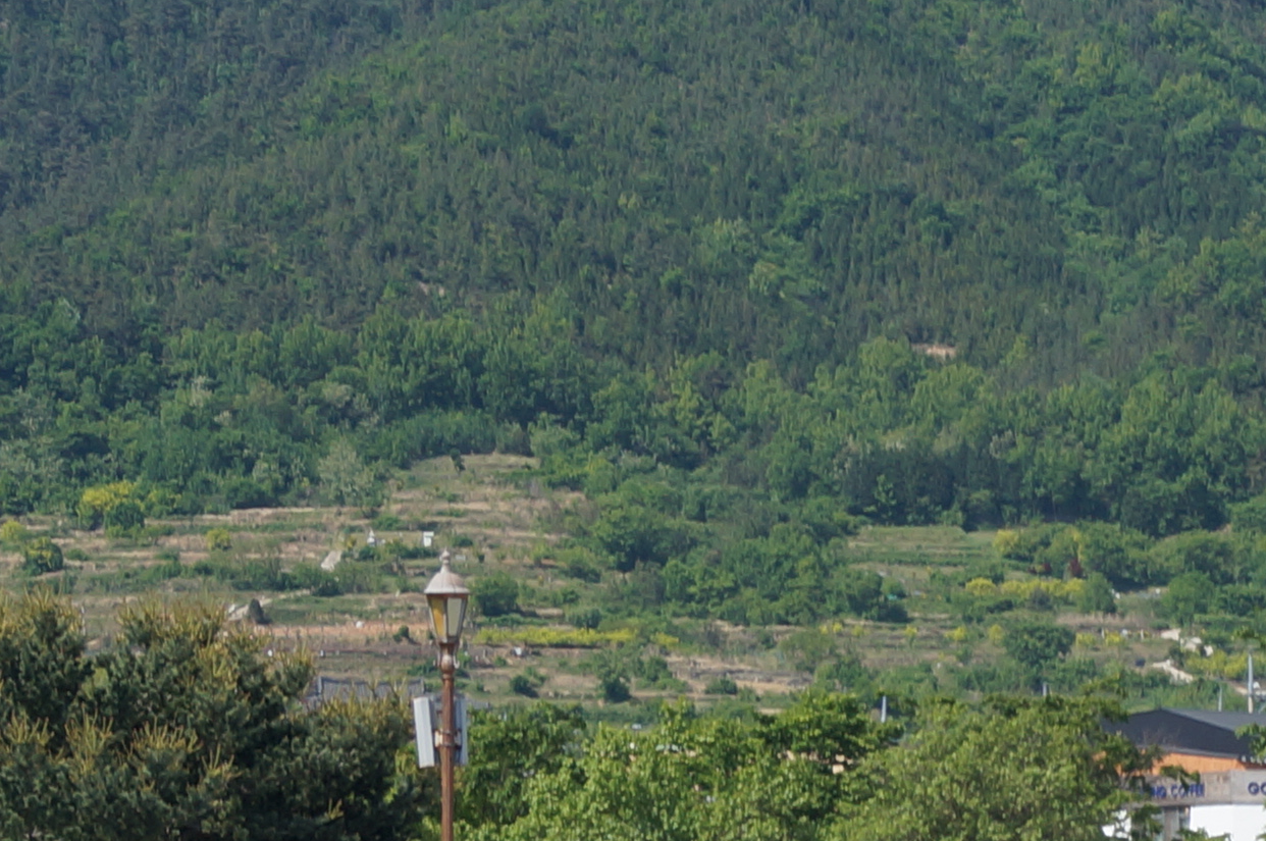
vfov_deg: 7.6
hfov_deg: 10.9
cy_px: 1152
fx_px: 6252
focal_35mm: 178
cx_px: 2128
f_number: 9
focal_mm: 30
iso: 100
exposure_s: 1/320
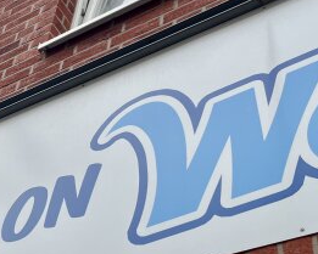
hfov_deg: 24.8
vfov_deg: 20.7
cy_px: 120
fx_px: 697
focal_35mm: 74
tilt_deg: +49.2
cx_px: 21
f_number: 1.6
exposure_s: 1/1832
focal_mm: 5.1
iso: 50
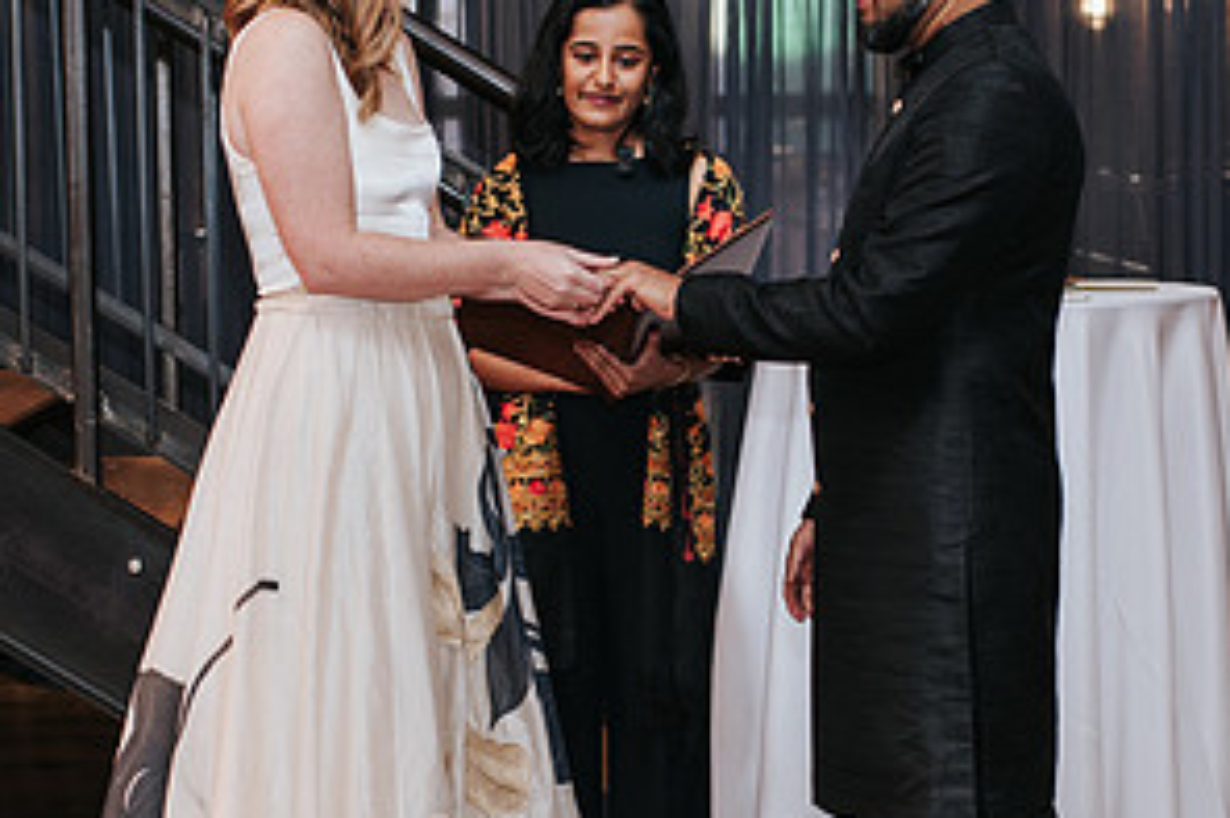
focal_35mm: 89
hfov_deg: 22.9
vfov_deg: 15.3
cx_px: 634
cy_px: 544
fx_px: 3039
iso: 800
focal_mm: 35
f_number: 3.2
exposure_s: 1/200
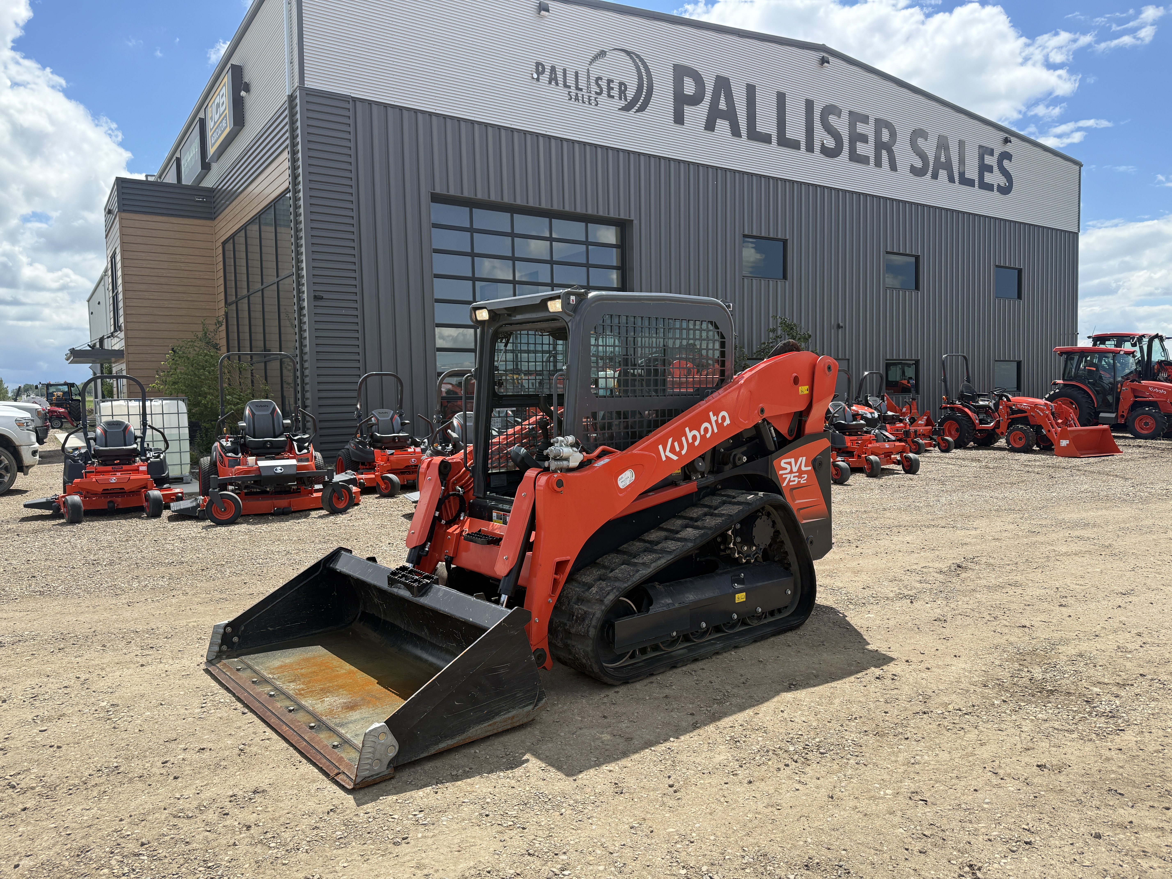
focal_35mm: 24
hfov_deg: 71.6
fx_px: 813
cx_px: 586
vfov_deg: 56.8
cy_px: 440
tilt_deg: -2.4
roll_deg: +1.3
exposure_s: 1/2801
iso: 100
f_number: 1.78
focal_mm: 6.76
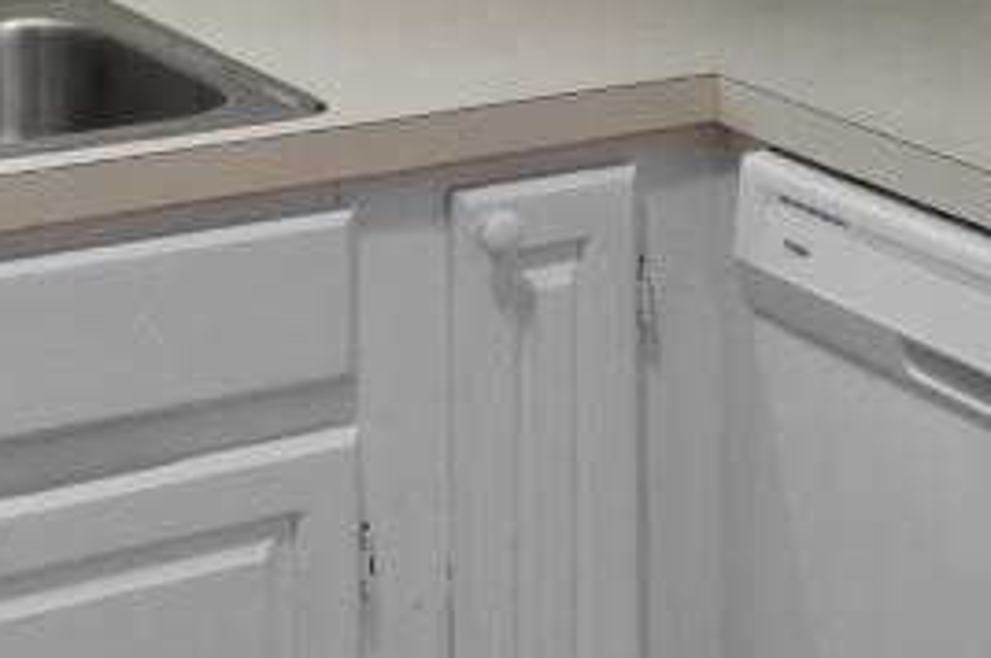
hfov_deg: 18.6
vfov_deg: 11.3
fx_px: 2997
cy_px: -676
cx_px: 791
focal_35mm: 109
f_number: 4.8
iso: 100
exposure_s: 1/6
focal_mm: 12
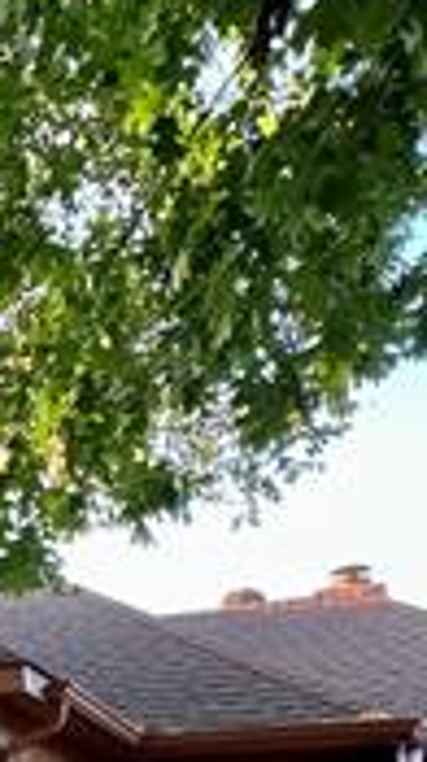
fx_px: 1353
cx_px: -270
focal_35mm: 67
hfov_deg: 16.0
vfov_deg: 26.8
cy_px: 980
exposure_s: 1/99
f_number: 2.2
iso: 160
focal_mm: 2.22
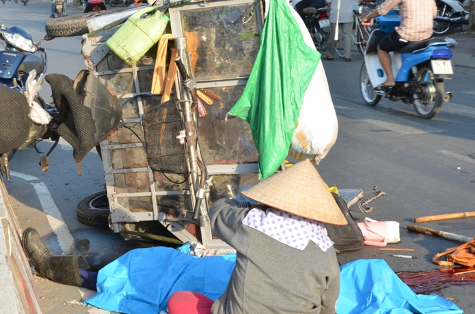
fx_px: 1106
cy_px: 174
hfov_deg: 24.1
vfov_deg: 16.2
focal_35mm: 84
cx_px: 159
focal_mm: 38
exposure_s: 1/125
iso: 250
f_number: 10
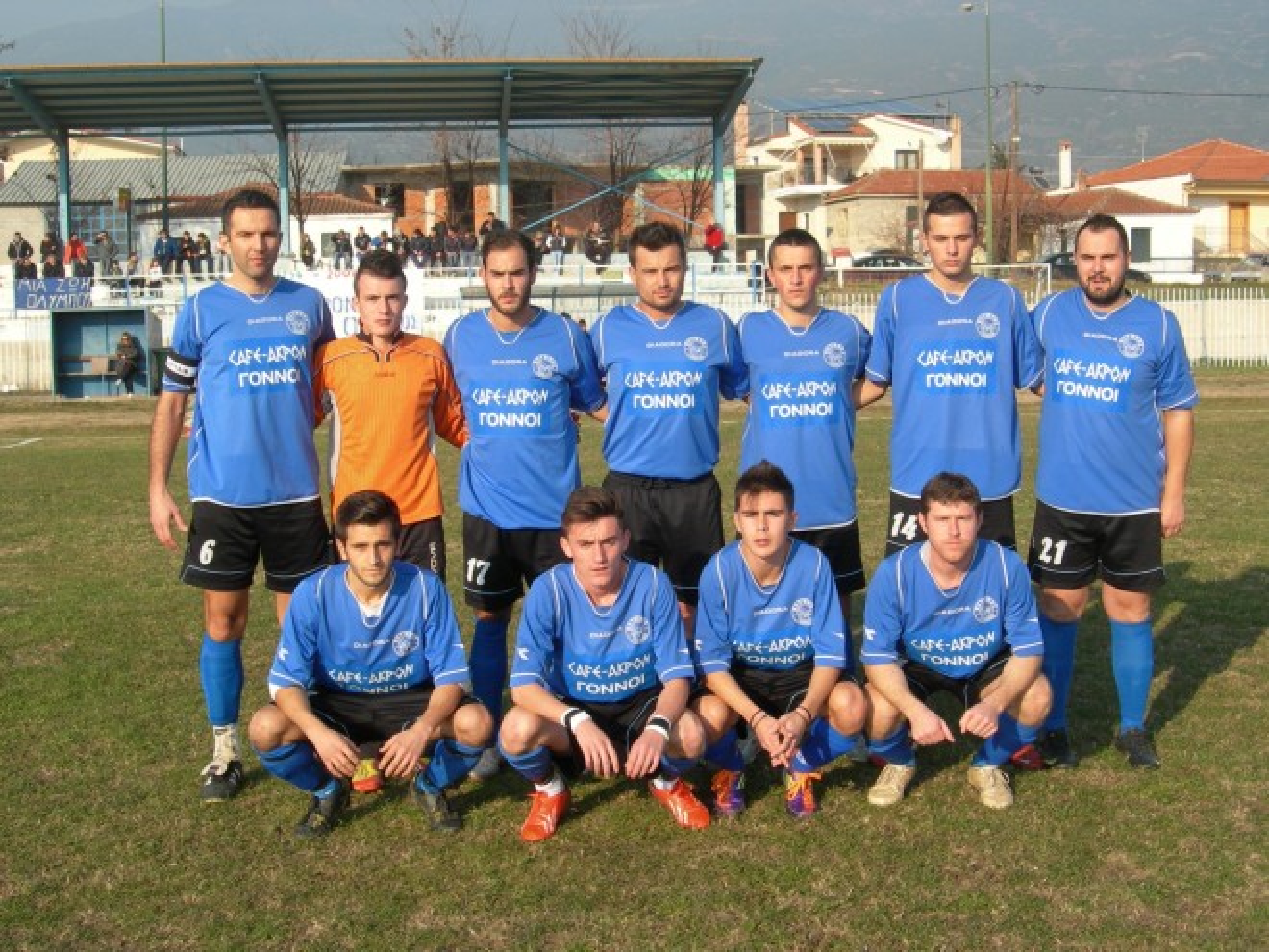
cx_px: 634
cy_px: 476
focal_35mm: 51
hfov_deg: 37.5
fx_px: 1870
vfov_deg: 28.6
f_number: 5.4
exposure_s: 1/294
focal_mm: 10.6
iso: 50
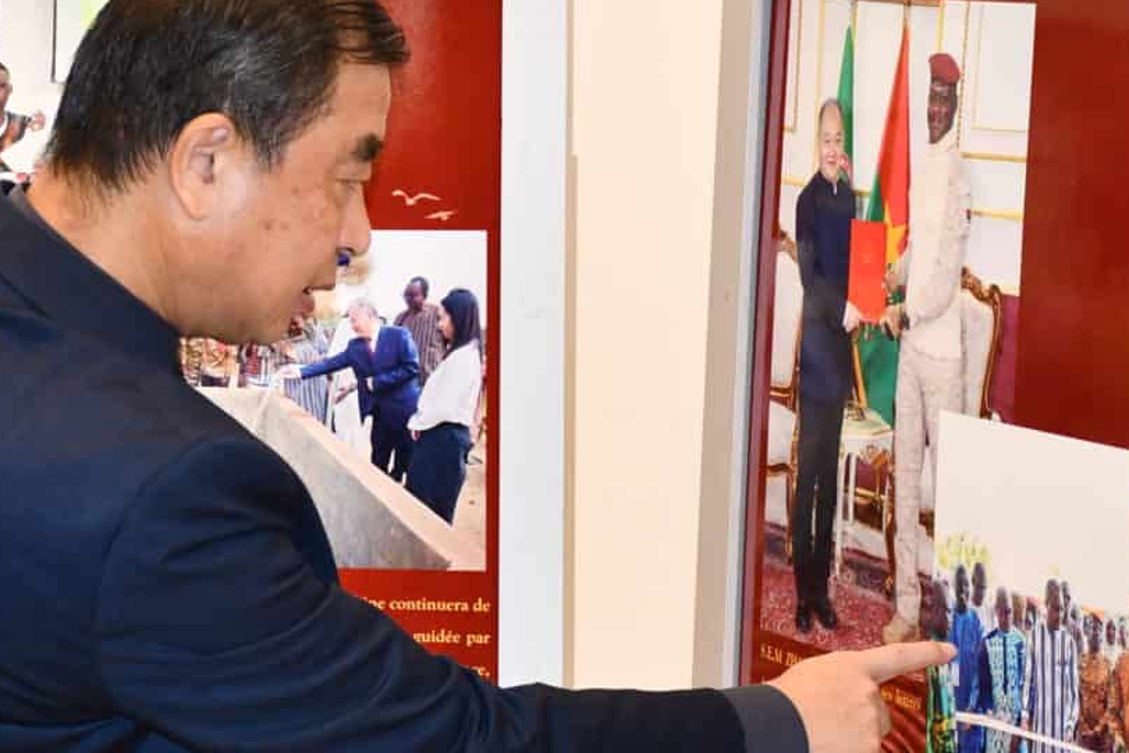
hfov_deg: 12.9
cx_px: 302
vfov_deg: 8.6
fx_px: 4987
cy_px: 278
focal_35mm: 159
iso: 1000
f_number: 4.5
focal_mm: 42
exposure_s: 1/60
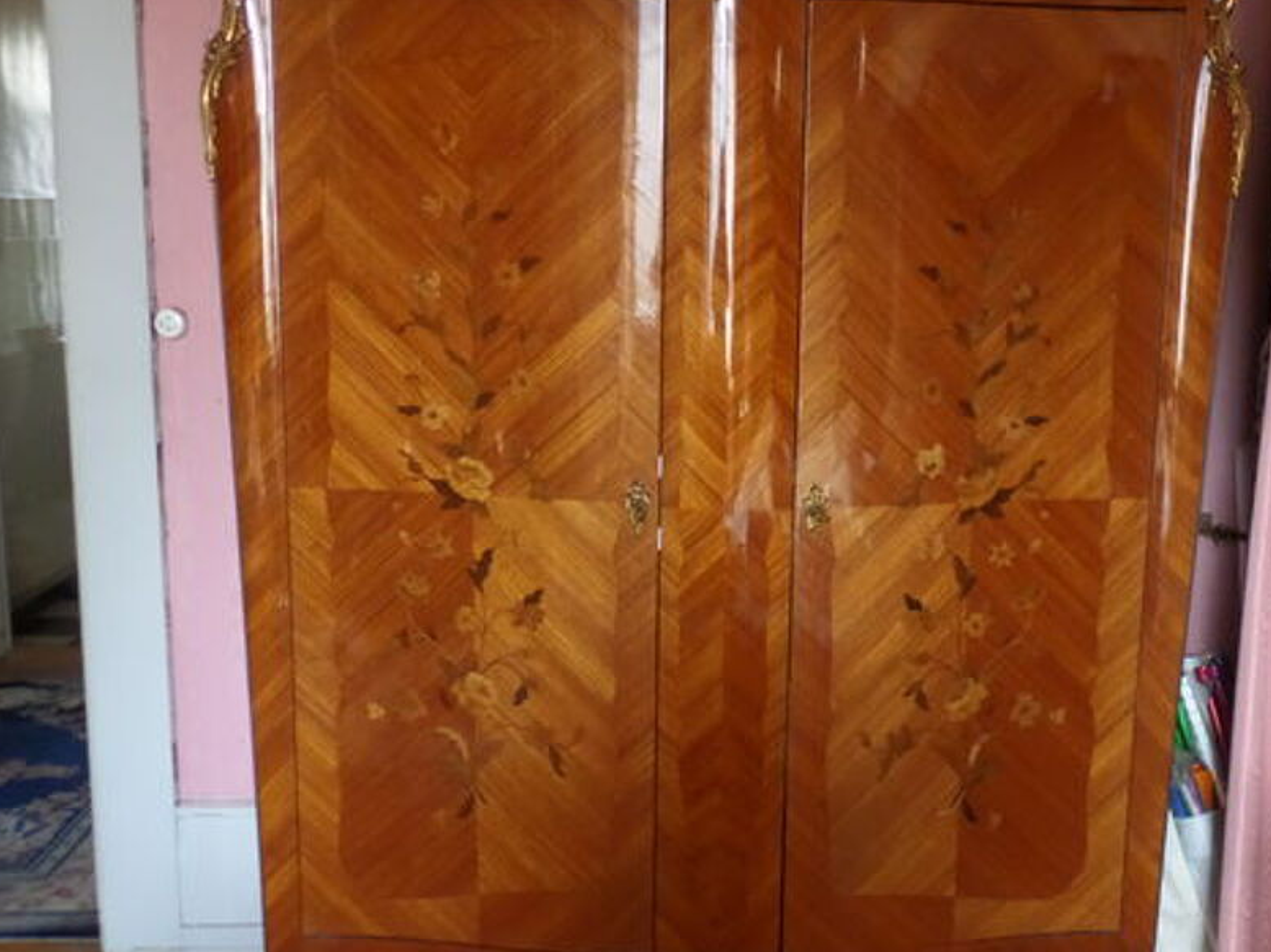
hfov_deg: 42.0
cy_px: 506
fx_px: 1652
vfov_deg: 32.2
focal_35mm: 45
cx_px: 712
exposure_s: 1/30
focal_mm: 6.2
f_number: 3
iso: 640
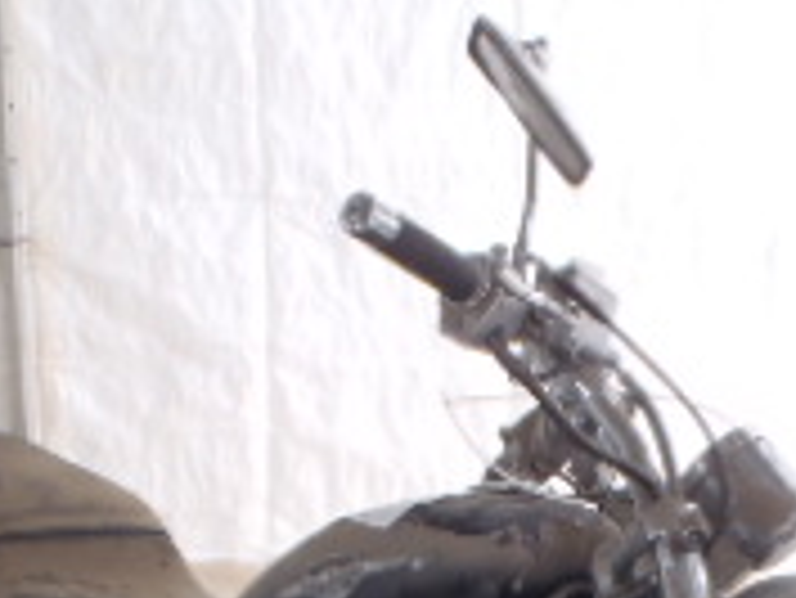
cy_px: 967
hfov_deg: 19.4
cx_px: 454
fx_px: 2324
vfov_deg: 13.6
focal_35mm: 101
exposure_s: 1/40
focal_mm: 5
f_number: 3.5
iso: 100
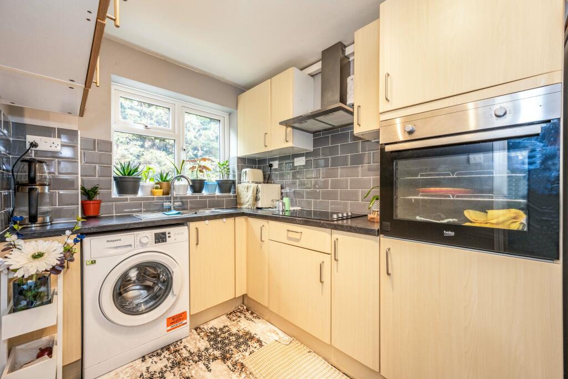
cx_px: 284
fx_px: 221
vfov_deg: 81.2
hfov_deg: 104.2
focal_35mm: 14
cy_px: 190
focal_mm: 14
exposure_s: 1/6
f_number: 11
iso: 400
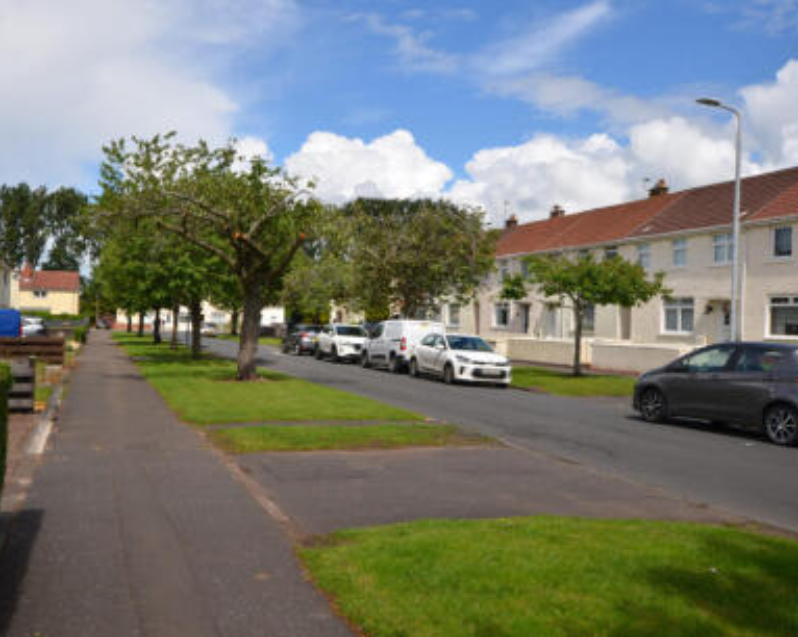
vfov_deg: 42.2
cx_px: 325
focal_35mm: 35
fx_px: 826
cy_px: 313
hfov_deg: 51.3
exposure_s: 1/250
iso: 100
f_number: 9
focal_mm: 20
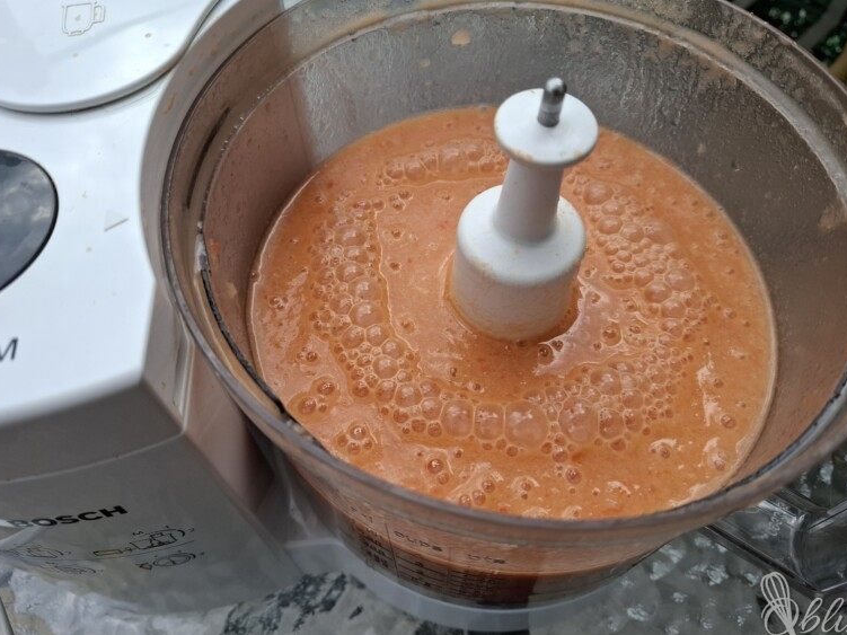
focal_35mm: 25
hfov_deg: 69.4
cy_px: 291
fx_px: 612
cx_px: 429
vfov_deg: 54.8
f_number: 1.8
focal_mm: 5.54
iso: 50
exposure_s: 1/745
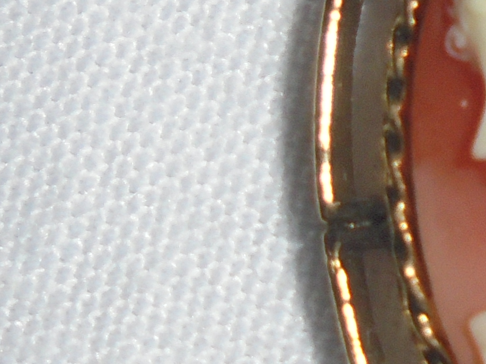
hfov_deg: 13.1
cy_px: 43
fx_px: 2050
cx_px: 608
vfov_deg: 10.1
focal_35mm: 146
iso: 100
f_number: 11.5
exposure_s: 1/30
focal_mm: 4.6
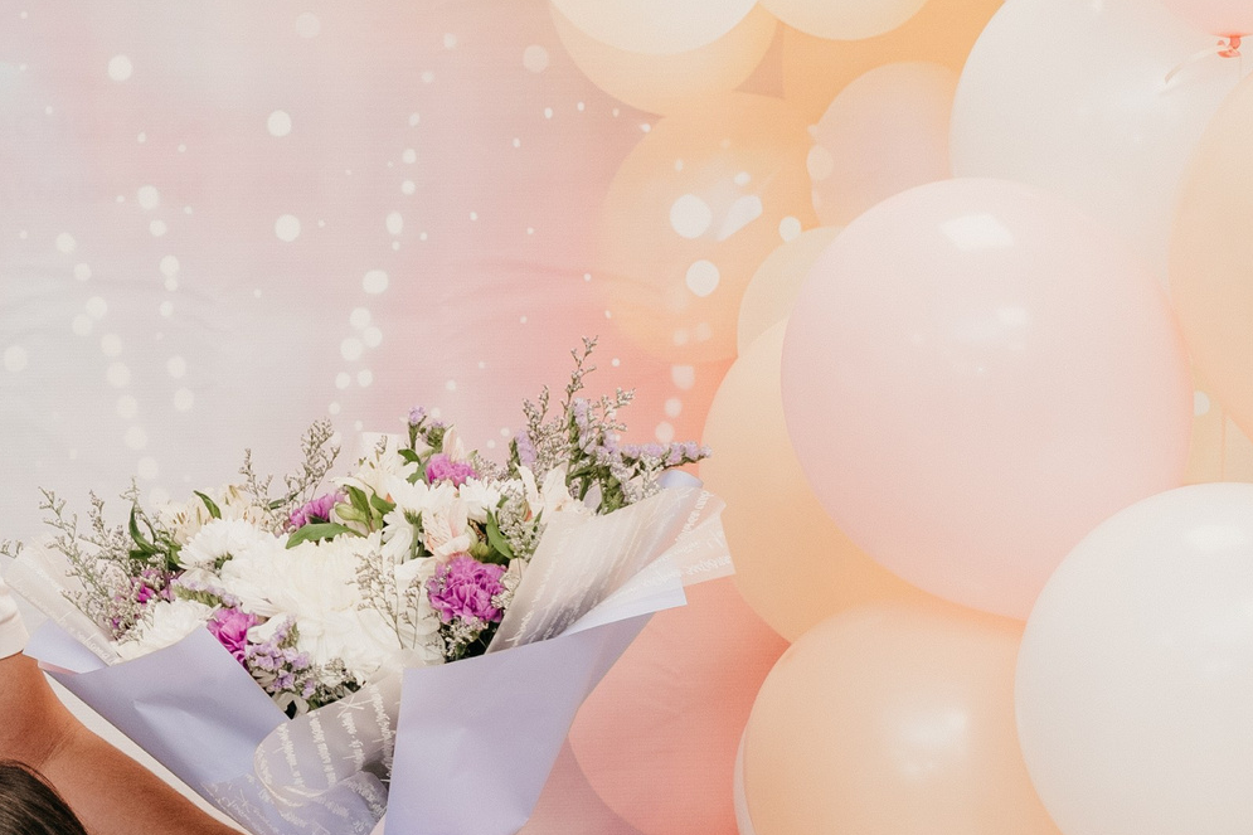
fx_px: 3584
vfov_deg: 13.3
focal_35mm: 103
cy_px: 607
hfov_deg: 18.7
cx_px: -257
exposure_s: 1/160
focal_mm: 35
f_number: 4
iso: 400
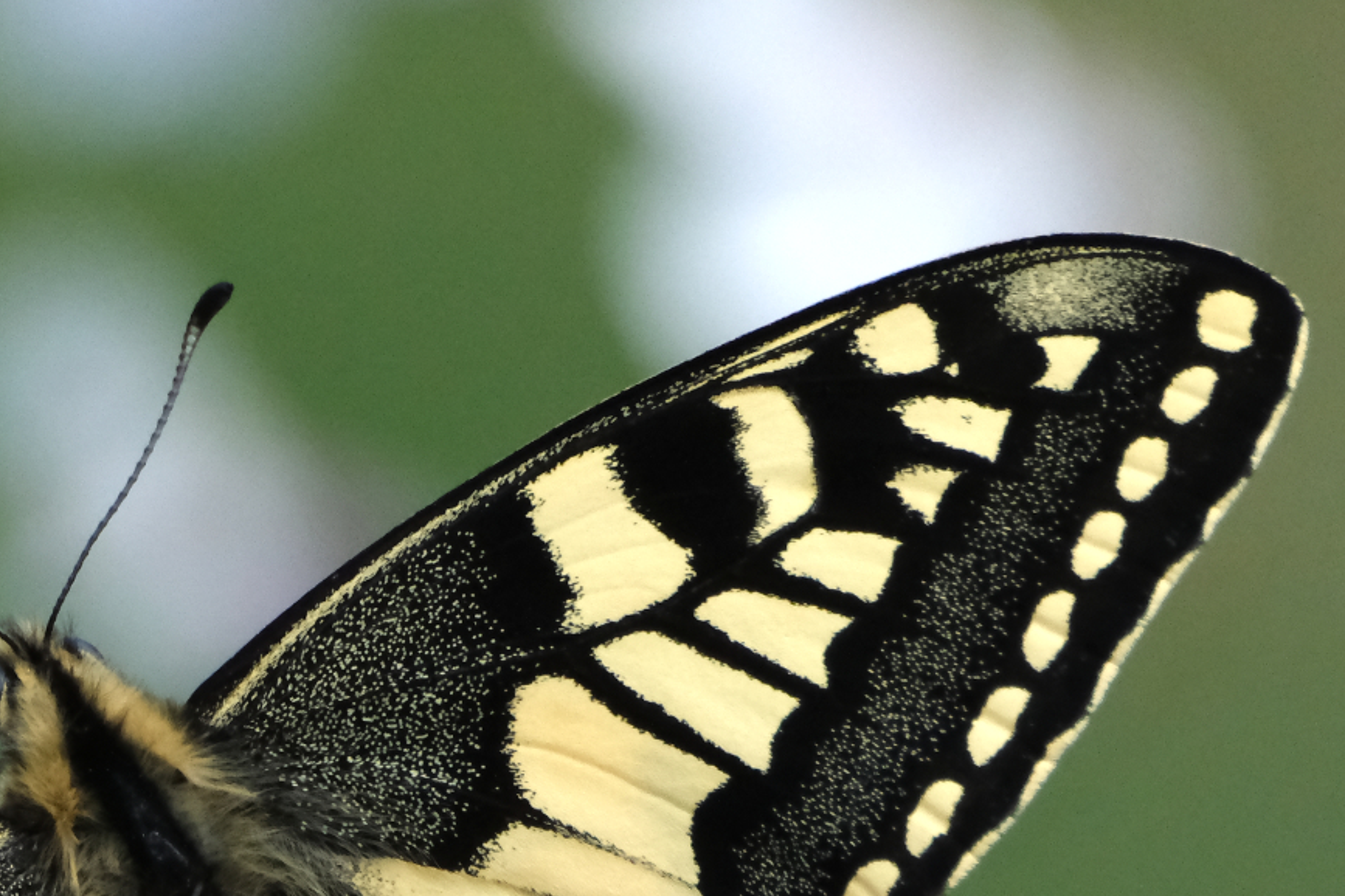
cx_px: 312
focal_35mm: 2336
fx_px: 87269
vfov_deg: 0.6
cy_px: 995
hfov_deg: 0.9
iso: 3200
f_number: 8
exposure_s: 1/2000
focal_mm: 600
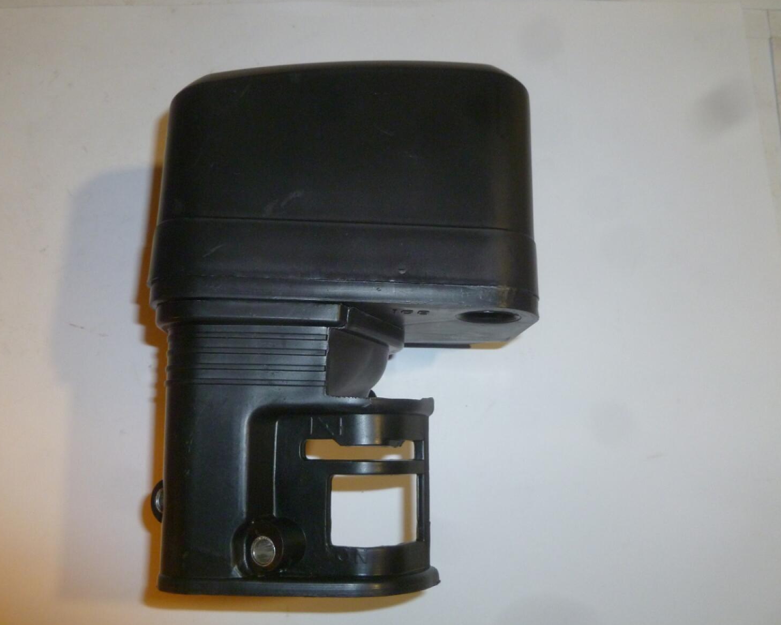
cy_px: 318
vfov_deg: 48.5
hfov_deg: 58.8
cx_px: 373
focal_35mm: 30
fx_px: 693
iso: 250
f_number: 3.3
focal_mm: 5
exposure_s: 1/30
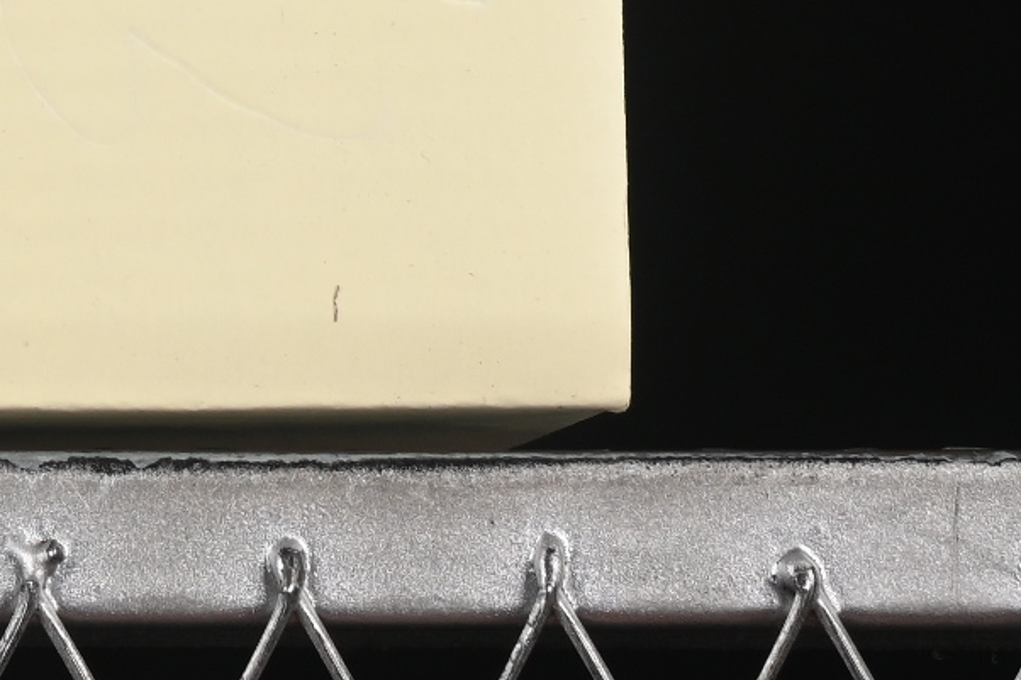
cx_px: -726
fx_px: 9838
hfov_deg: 5.8
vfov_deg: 3.9
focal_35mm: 347
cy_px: -531
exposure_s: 1/80
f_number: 8
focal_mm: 50
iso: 160
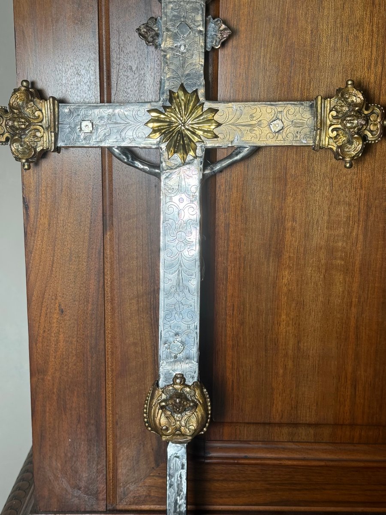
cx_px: 193
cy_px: 258
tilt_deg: -9.5
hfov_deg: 30.3
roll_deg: -1.7
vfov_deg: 39.7
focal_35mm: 48
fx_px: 714
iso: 50
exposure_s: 1/131
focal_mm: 6.76
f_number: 1.78
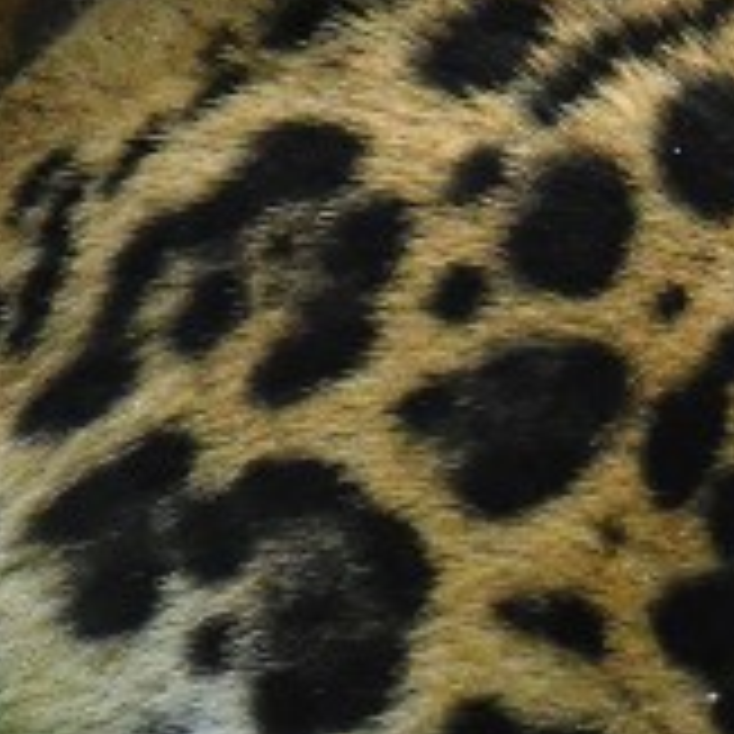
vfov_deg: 0.3
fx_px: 129496
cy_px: 806
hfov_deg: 0.3
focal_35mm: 5398
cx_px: 914
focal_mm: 600
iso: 3200
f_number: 7.1
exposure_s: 1/100
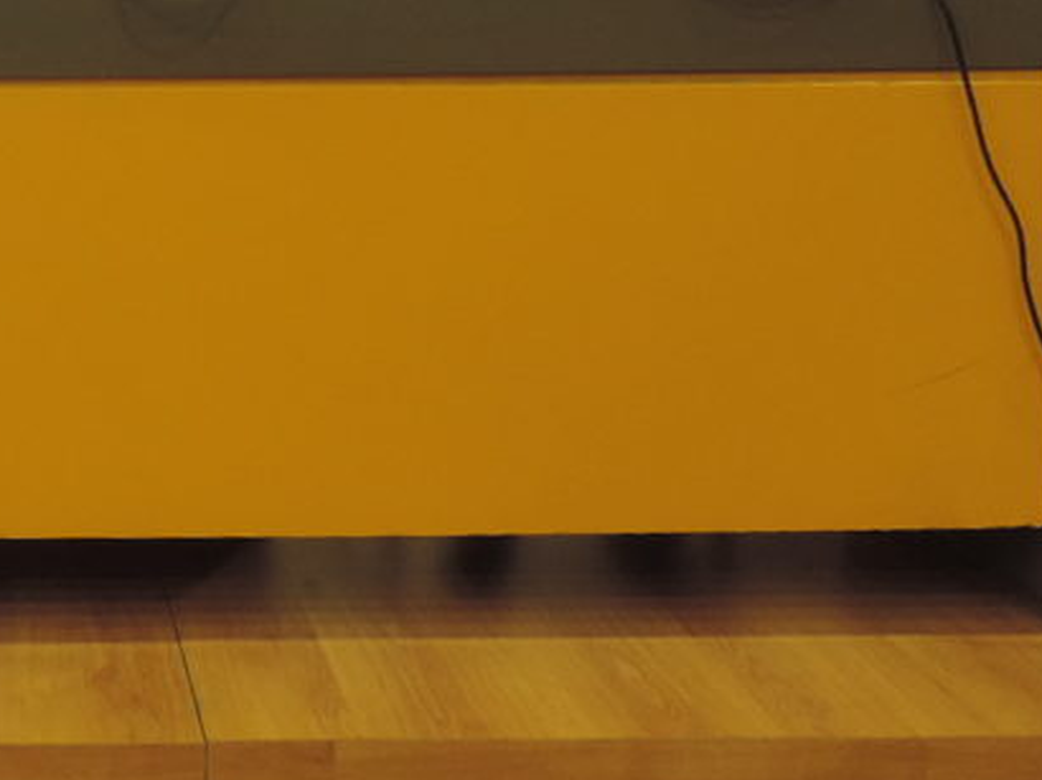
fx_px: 2106
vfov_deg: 19.8
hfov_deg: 26.1
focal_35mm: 70
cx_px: -41
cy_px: -145
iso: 320
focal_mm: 4.9
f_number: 3.1
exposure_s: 1/30
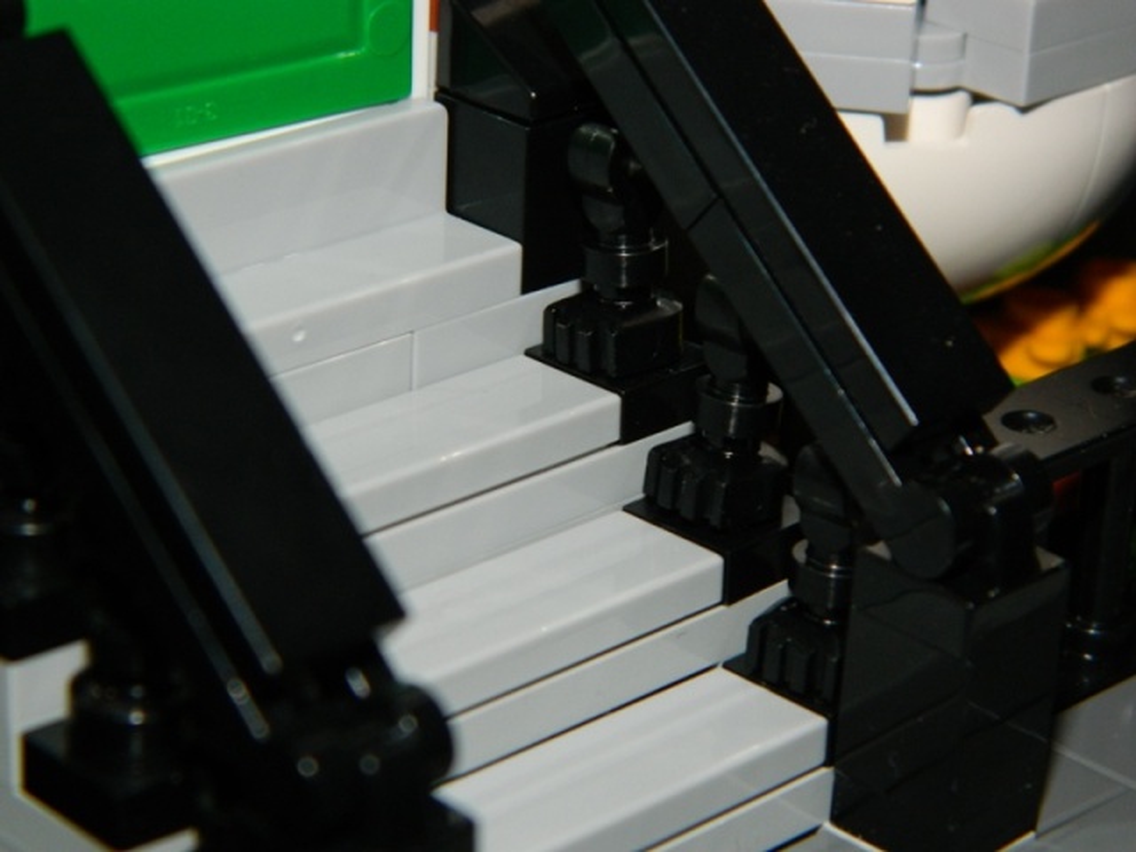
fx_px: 3380
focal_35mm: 103
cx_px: 568
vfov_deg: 14.4
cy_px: 426
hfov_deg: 19.1
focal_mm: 18.6
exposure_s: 1/60
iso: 200
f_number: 12.6
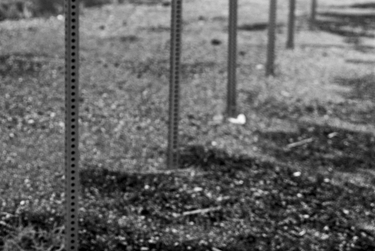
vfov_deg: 15.8
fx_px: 875
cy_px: -26
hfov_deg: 22.7
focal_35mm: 84
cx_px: -47
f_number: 2.8
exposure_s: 1/500
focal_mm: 35
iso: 800
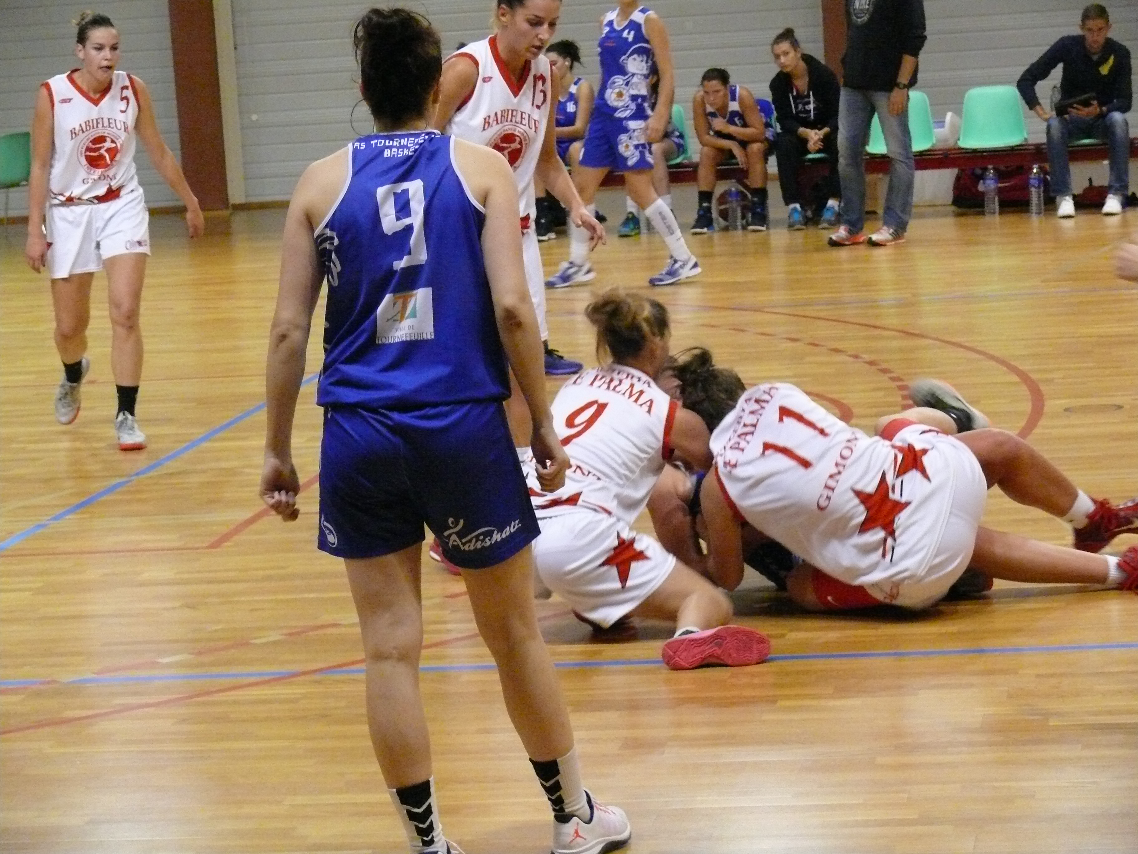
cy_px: 427
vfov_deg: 13.7
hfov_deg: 18.2
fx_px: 3550
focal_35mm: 108
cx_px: 569
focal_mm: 22.9
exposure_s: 1/100
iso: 800
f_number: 3.6
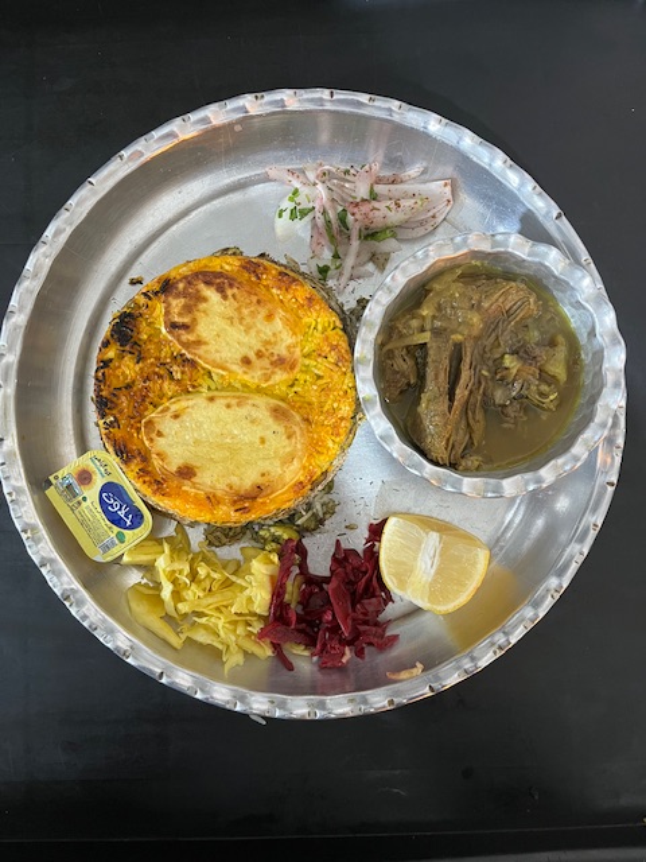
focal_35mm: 26
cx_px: 323
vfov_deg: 67.3
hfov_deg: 53.1
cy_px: 431
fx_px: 647
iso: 500
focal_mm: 5.1
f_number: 1.6
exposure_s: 1/33
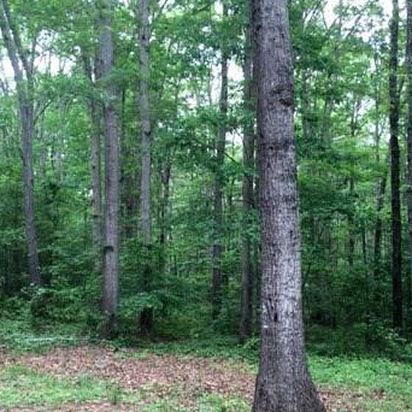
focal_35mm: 48
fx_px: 646
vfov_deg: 35.2
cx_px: 235
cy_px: 253
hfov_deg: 35.3
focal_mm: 4.15
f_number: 2.2
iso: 32
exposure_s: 1/60
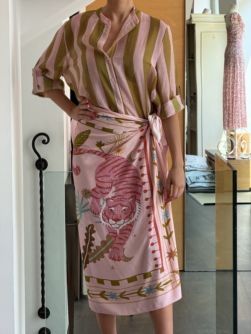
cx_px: 126
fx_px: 1160
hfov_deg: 12.3
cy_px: 167
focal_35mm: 120
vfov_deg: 16.4
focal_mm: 15.66
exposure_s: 1/105
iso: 64
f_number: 2.8
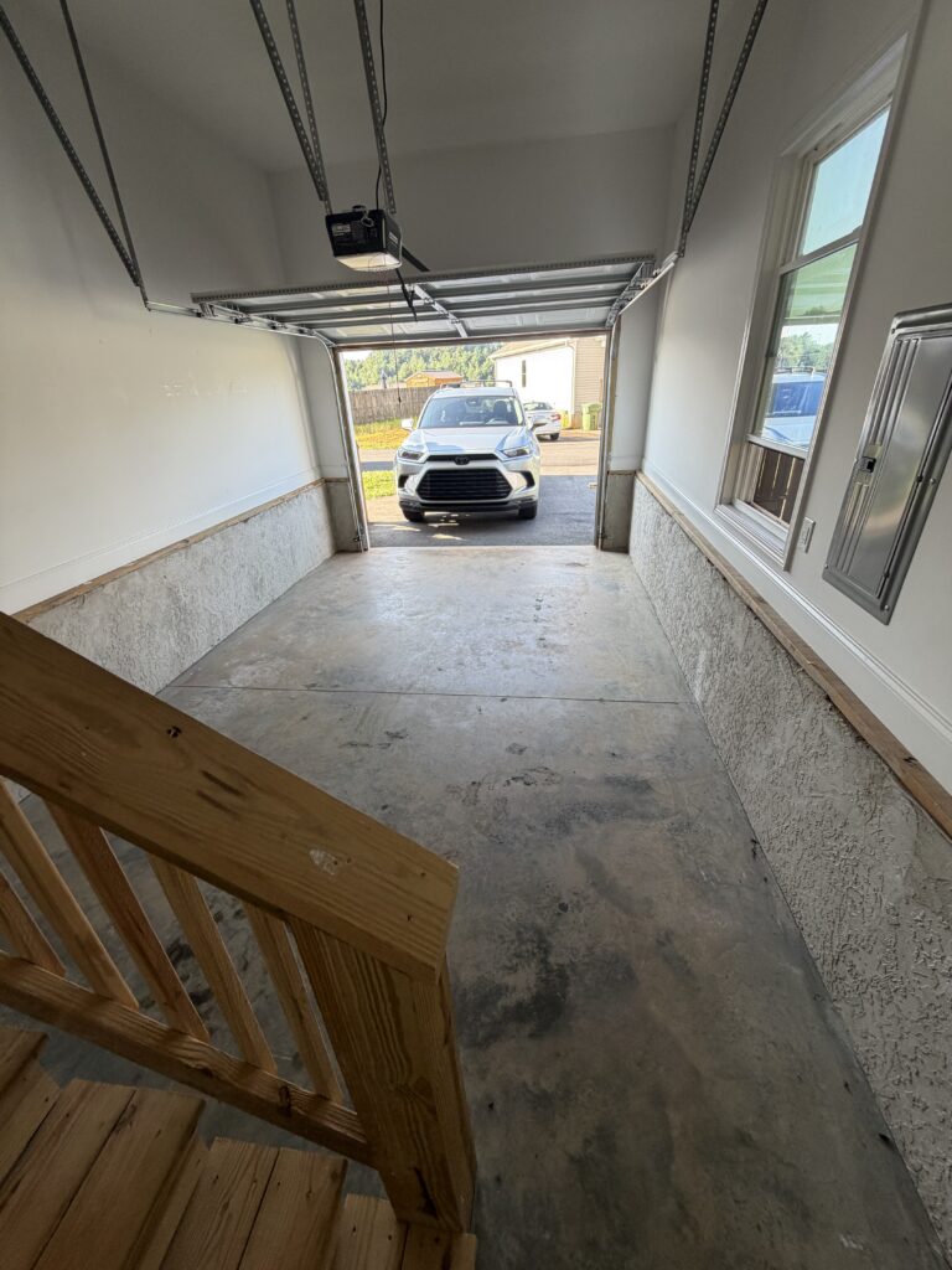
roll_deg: +1.7
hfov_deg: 85.7
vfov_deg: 102.1
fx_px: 513
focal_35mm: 14
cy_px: 635
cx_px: 476
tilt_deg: -23.9
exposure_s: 1/121
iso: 80
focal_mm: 2.22
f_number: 2.2
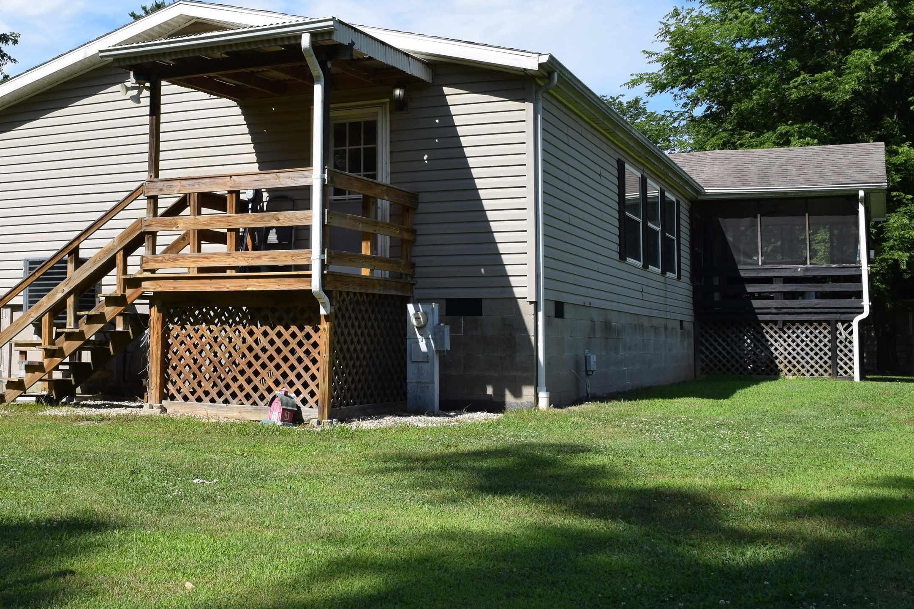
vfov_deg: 30.0
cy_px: 248
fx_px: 1135
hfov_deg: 43.5
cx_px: 335
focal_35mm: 45
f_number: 10
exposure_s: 1/400
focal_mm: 21
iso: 200
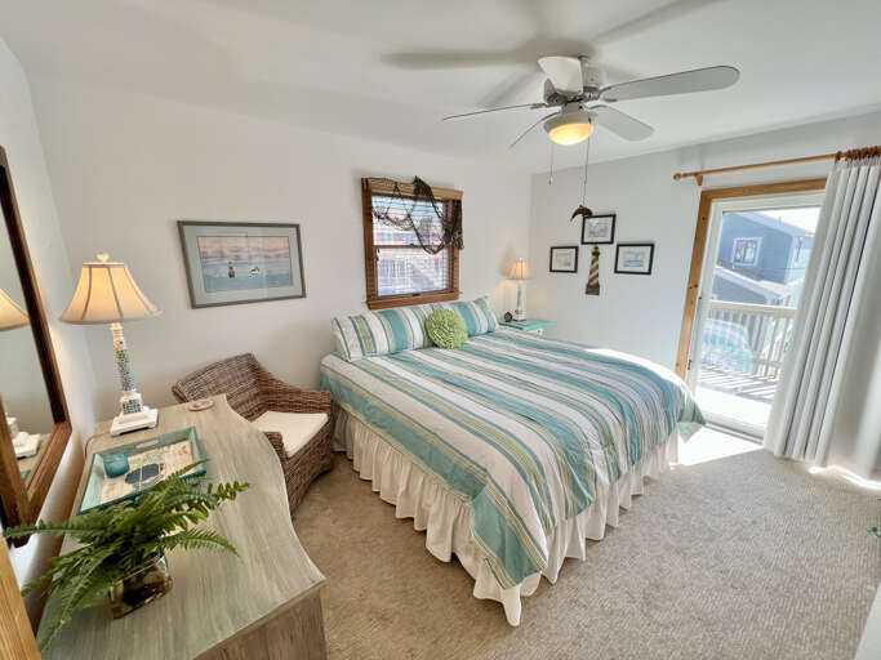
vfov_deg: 89.9
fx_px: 331
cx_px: 440
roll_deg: -0.4
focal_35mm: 13
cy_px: 330
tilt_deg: -12.8
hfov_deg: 106.2
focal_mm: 1.57
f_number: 1.8
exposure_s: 1/123
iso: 32
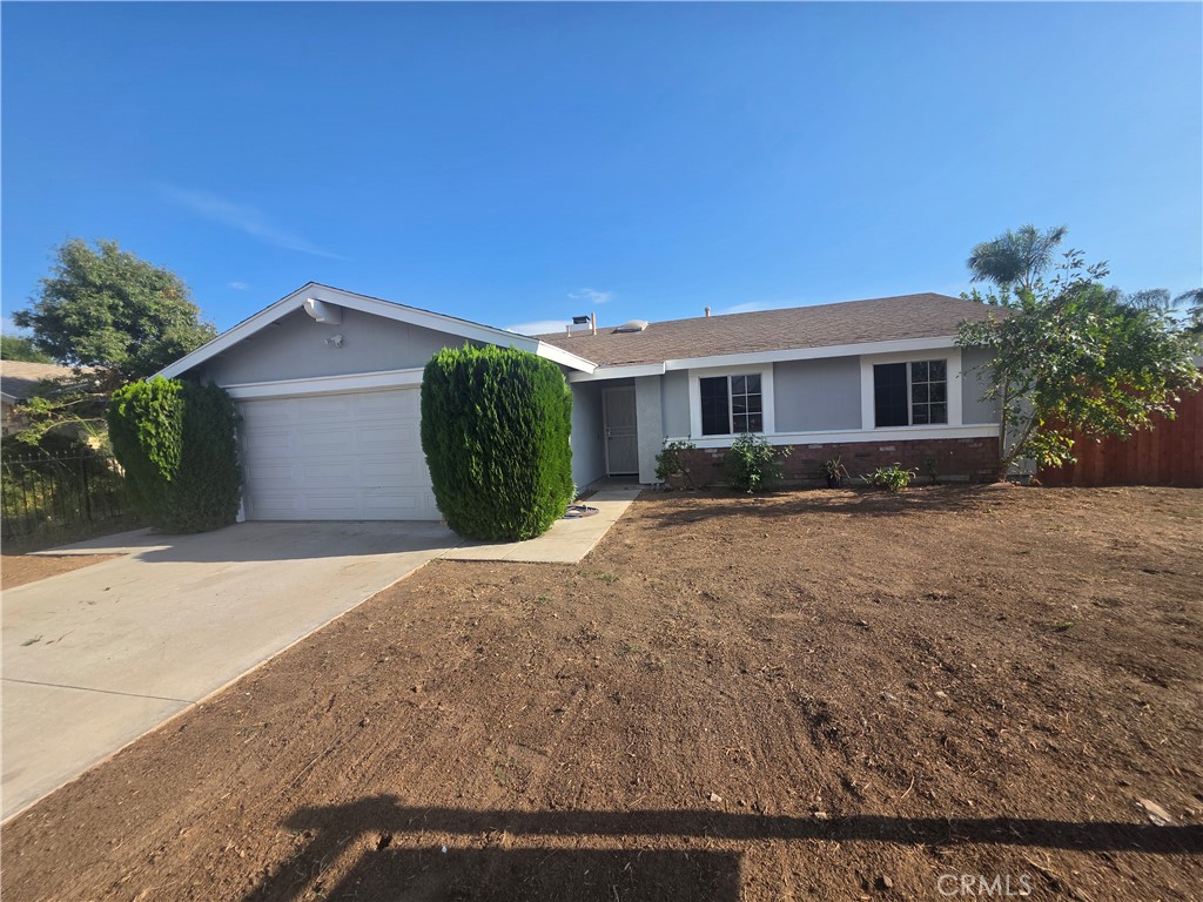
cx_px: 602
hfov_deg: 106.2
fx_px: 452
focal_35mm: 13
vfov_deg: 89.9
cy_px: 451
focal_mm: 2.2
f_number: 1.9
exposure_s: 1/1746
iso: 40
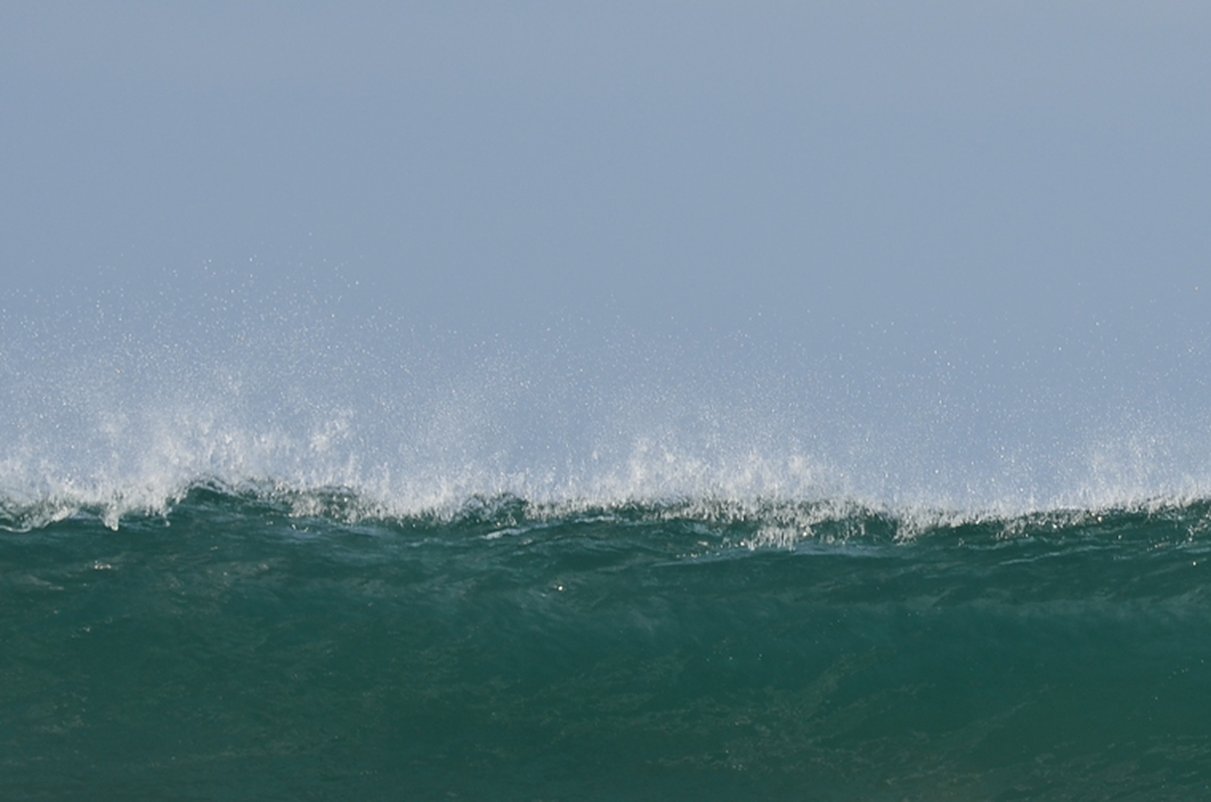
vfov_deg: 2.2
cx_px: 1197
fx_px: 21219
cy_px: 405
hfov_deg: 3.3
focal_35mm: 632
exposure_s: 1/500
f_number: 11
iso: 180
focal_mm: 200
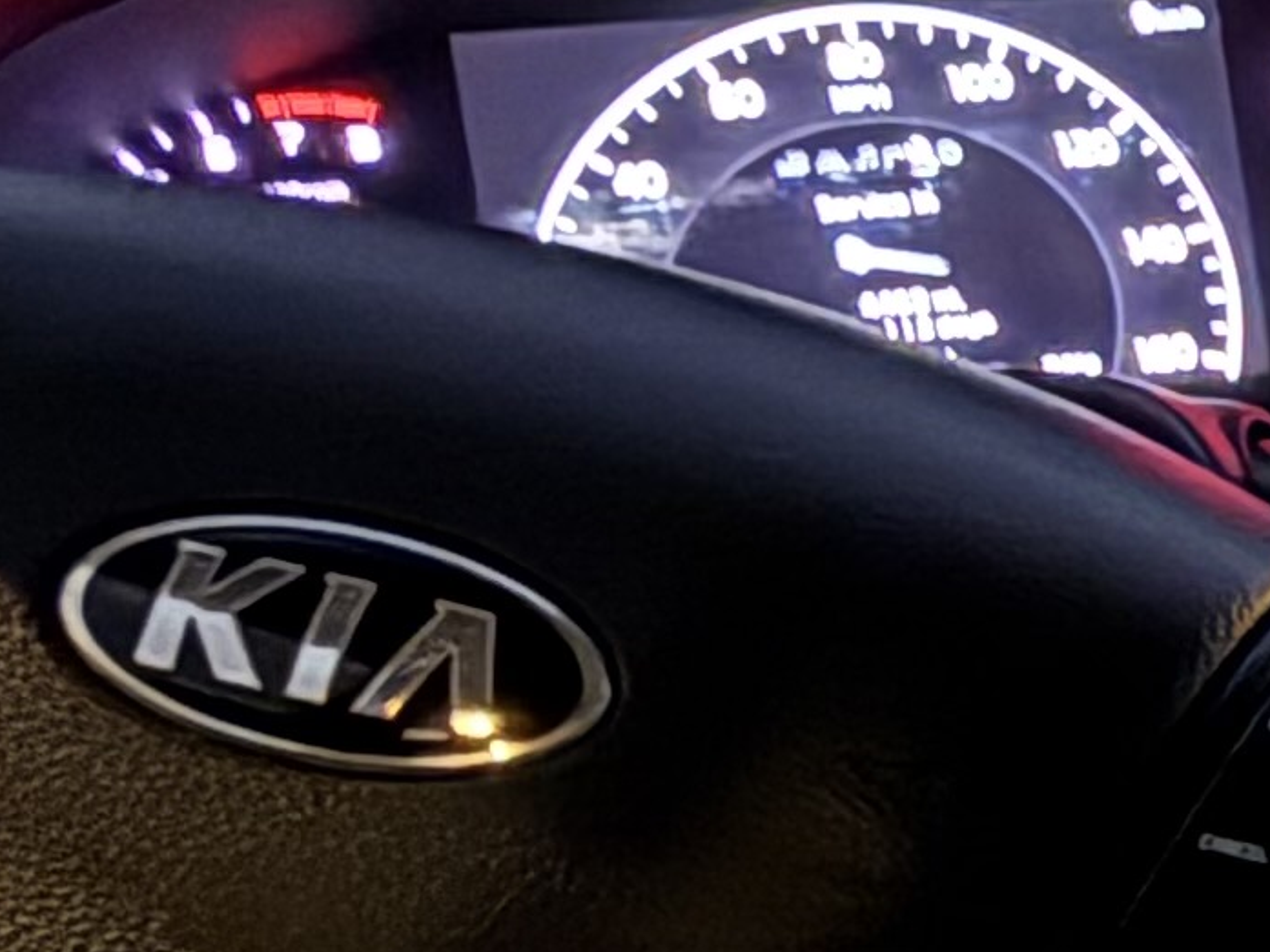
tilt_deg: -17.9
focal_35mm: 81
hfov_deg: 16.9
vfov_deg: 18.2
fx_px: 2972
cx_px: 2633
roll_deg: +0.5
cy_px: 595
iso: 1250
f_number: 2.2
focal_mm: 2.22
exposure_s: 1/8
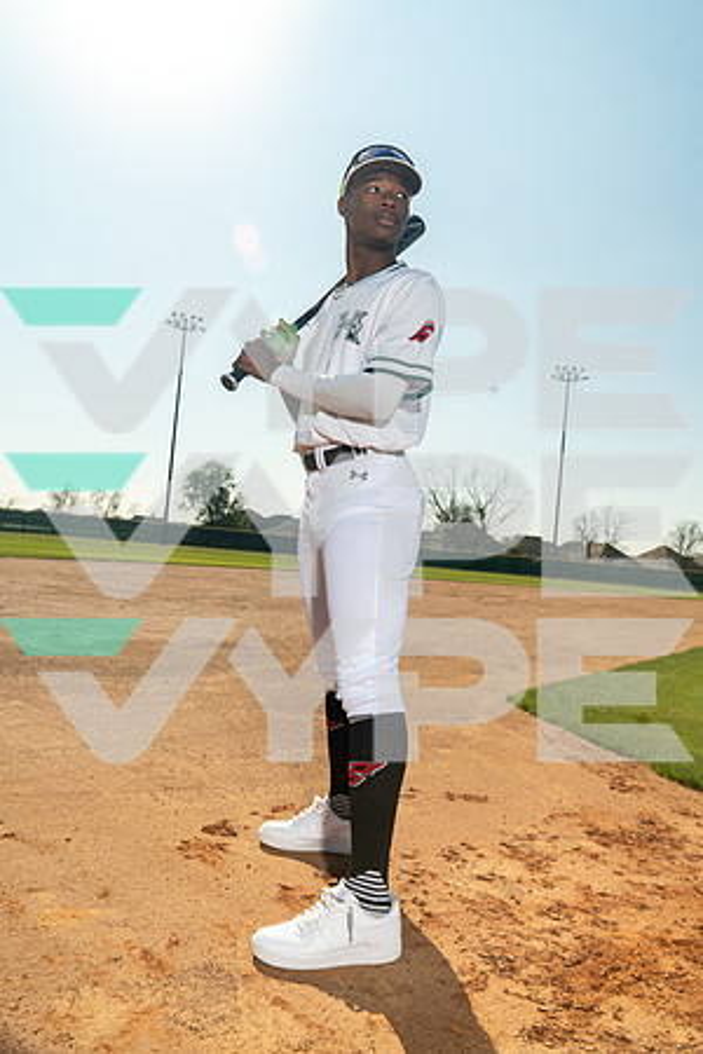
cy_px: 527
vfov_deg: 65.5
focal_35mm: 28
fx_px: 820
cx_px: 352
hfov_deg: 46.4
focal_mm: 28
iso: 500
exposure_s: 1/200
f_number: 7.1
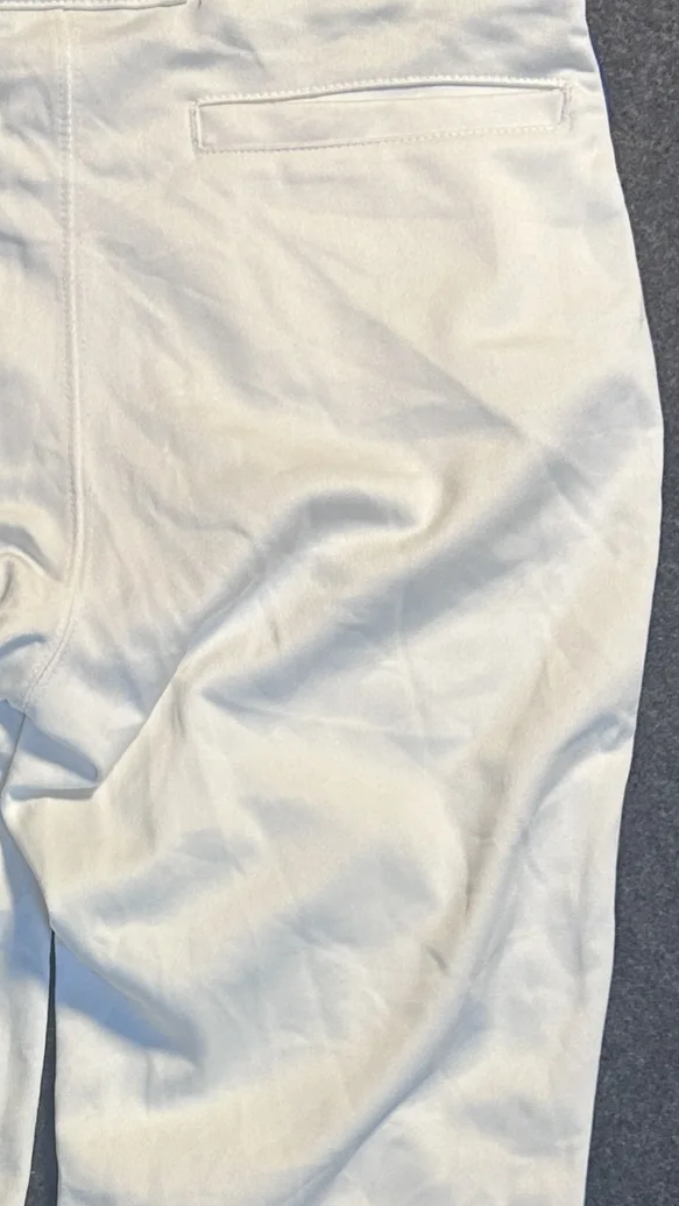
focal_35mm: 70
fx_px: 2240
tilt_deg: -59.9
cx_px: 38
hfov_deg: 16.9
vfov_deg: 28.7
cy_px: 1143
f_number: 1.5
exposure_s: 1/100
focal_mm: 5.7
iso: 125
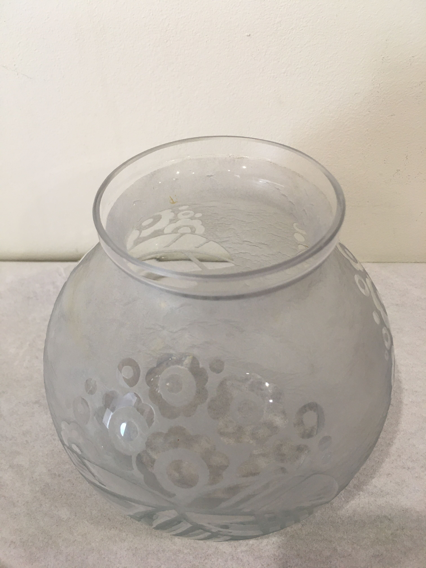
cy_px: 284
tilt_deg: -44.3
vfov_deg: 61.7
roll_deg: -0.1
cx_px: 213
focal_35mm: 29
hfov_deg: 48.2
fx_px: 476
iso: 50
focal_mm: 4.15
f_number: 2.2
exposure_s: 1/33
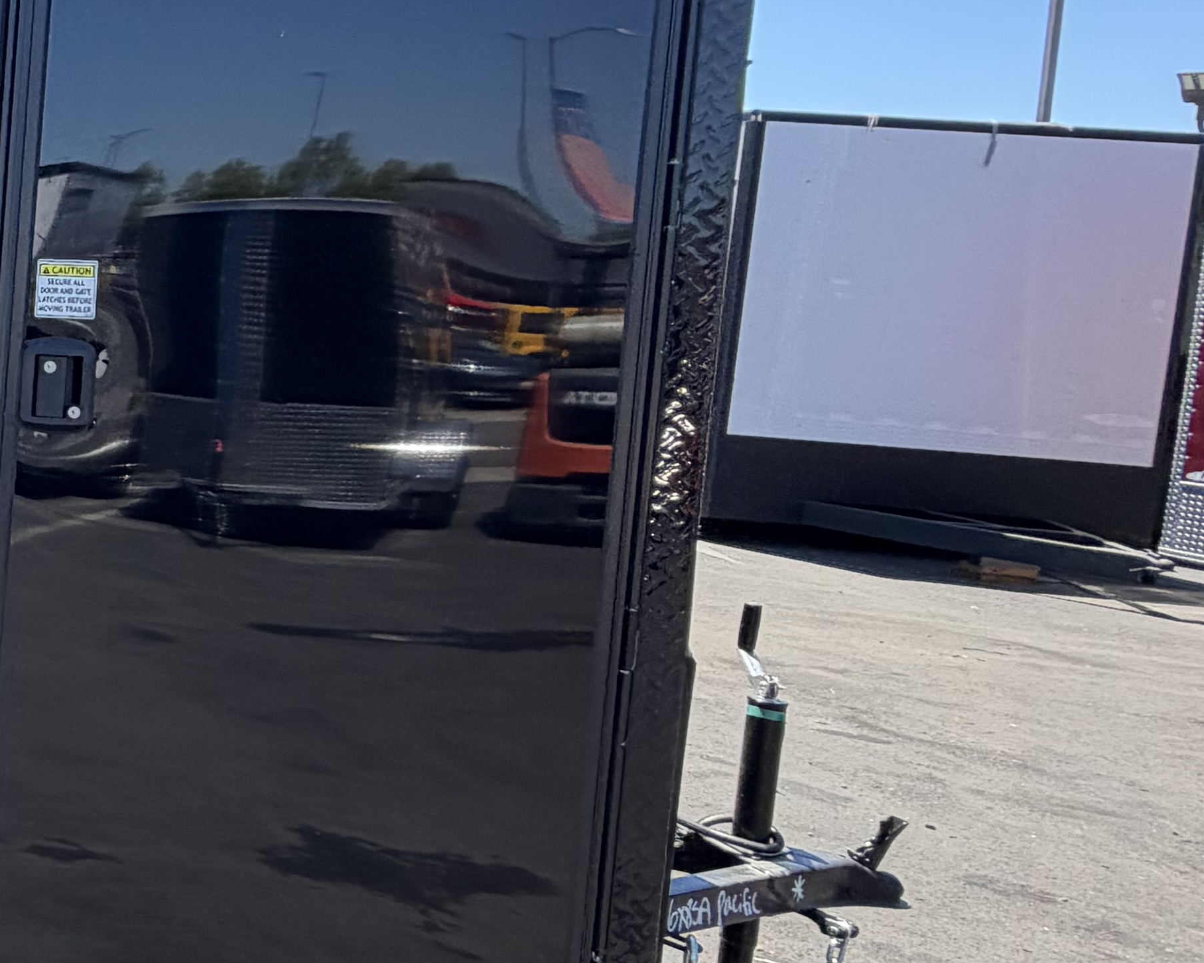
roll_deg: -1.0
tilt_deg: -4.2
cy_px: 334
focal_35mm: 43
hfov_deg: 29.7
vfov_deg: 34.6
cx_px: -513
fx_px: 1532
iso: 50
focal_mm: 2.22
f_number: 2.2
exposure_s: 1/502
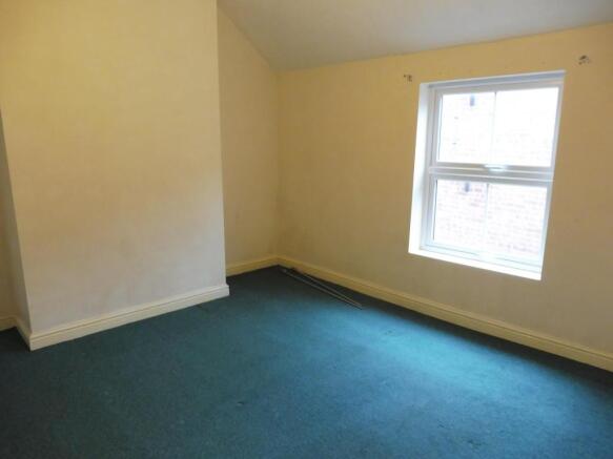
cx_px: 306
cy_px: 230
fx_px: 425
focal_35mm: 24
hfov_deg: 71.6
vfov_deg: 56.8
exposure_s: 1/10
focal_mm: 4.3
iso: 400
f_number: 3.3
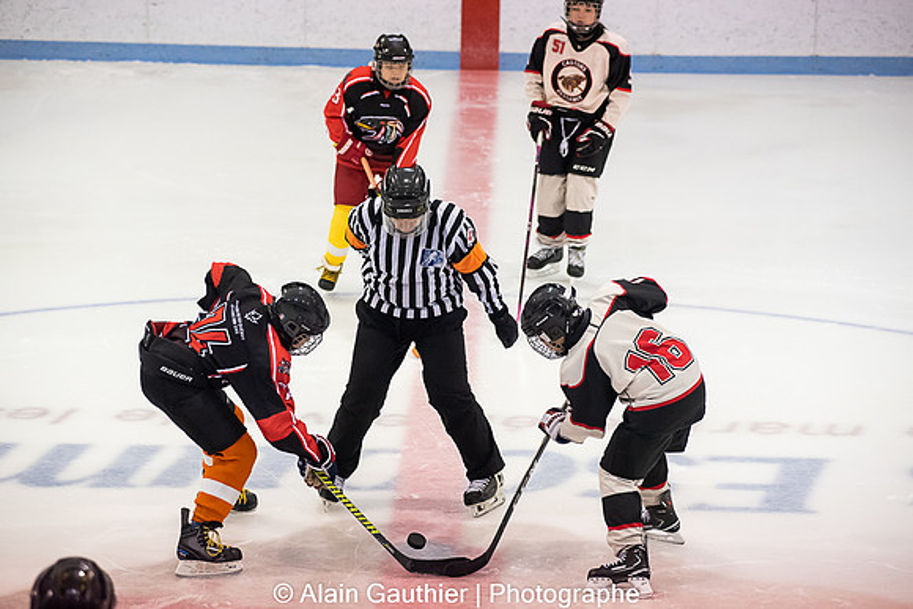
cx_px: 456
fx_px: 3171
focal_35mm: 125
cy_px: 304
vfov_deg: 11.0
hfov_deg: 16.4
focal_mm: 125
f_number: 4
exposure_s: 1/640
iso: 7200
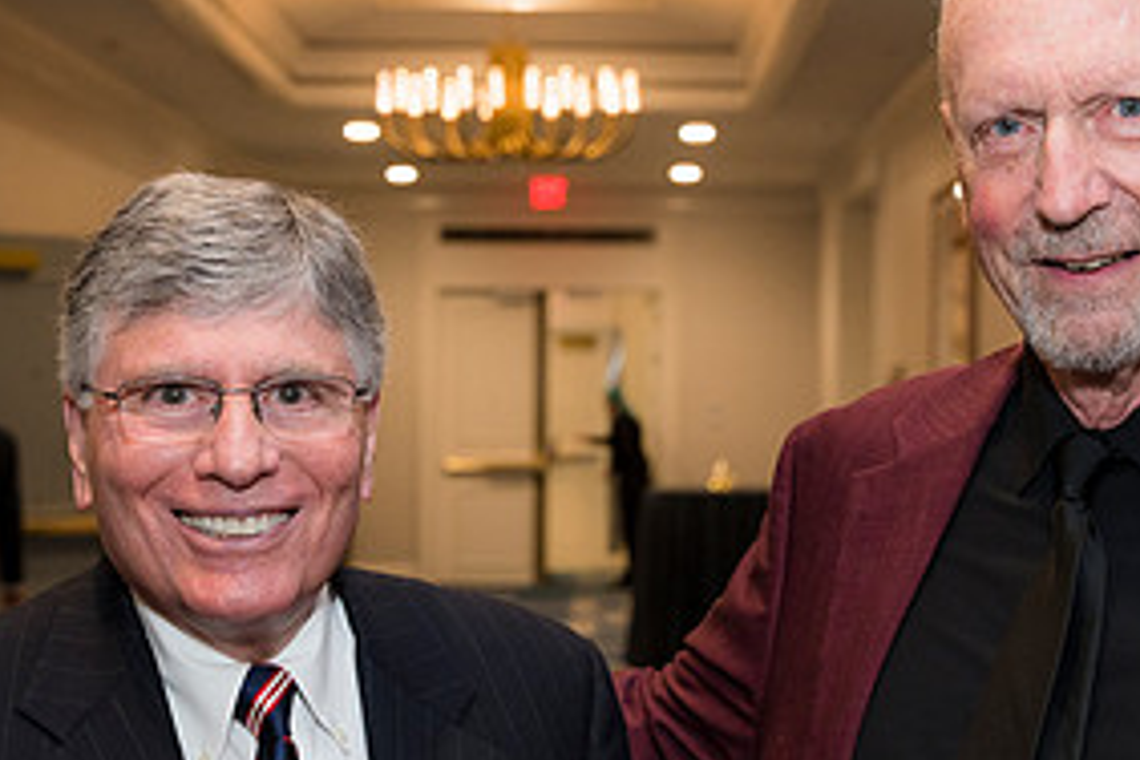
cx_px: 675
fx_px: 2406
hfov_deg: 26.6
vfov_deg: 17.9
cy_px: 515
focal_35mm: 76
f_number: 4
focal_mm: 37
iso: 800
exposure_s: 1/125
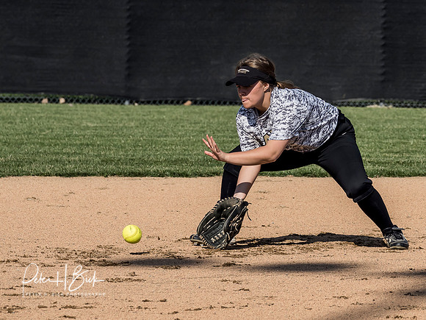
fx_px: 5188
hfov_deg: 4.7
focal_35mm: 422
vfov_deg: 3.5
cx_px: 322
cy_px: 85
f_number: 6.3
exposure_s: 1/2000
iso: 400
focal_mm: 138
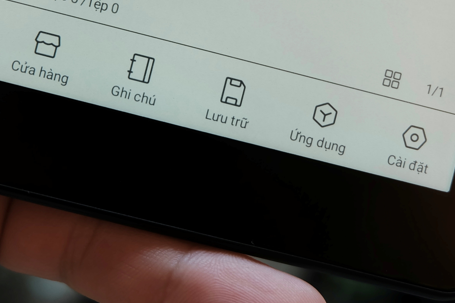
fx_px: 923
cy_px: 70
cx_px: 186
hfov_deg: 27.7
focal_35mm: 73
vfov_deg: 18.5
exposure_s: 1/110
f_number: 4.2
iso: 400
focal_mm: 23.2
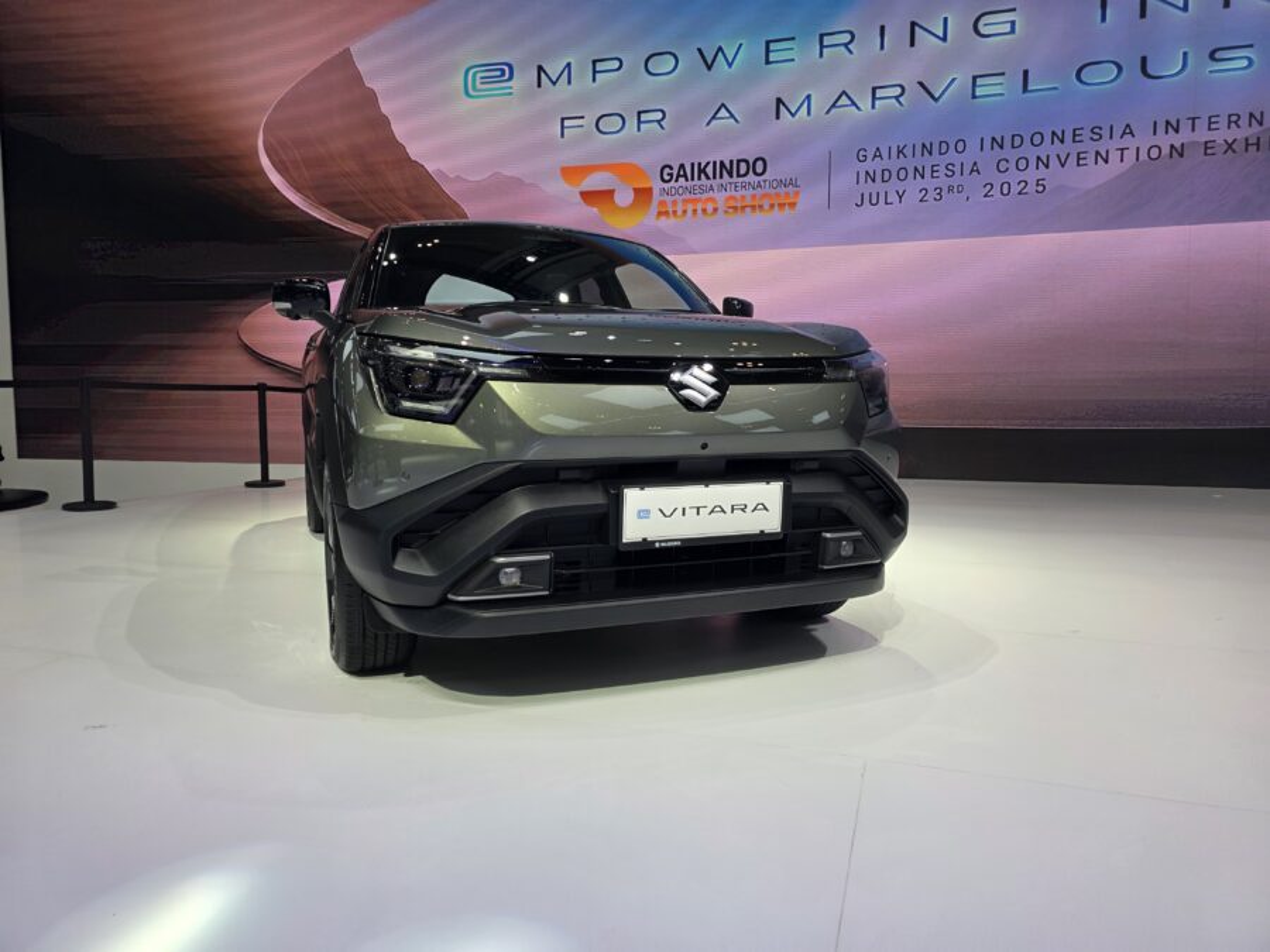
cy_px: 476
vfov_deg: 58.9
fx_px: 844
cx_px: 635
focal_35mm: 23
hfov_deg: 73.9
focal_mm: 6.3
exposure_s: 1/359
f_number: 1.7
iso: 50
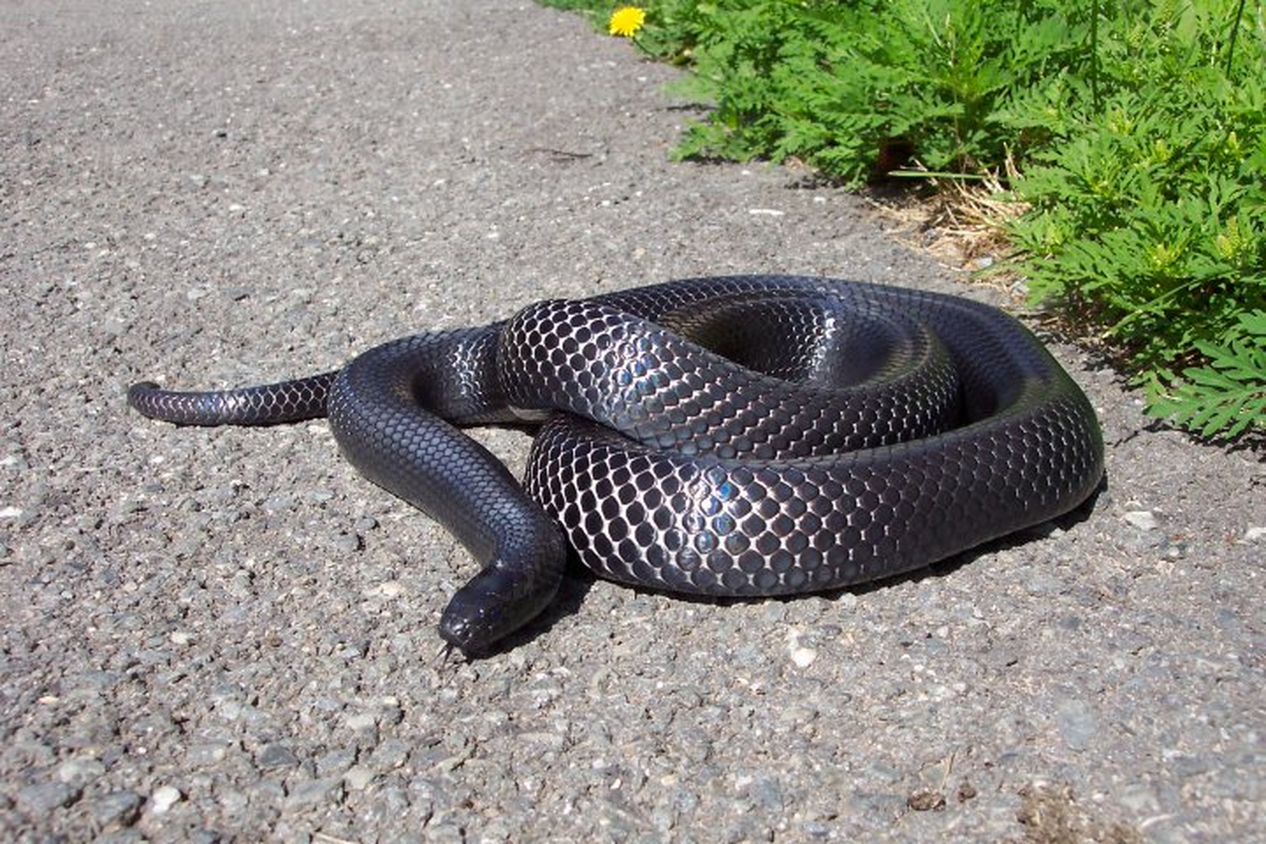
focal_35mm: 38
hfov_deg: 50.7
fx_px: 1336
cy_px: 422
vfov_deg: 35.1
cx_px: 633
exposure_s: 1/500
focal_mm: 8
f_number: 4.8
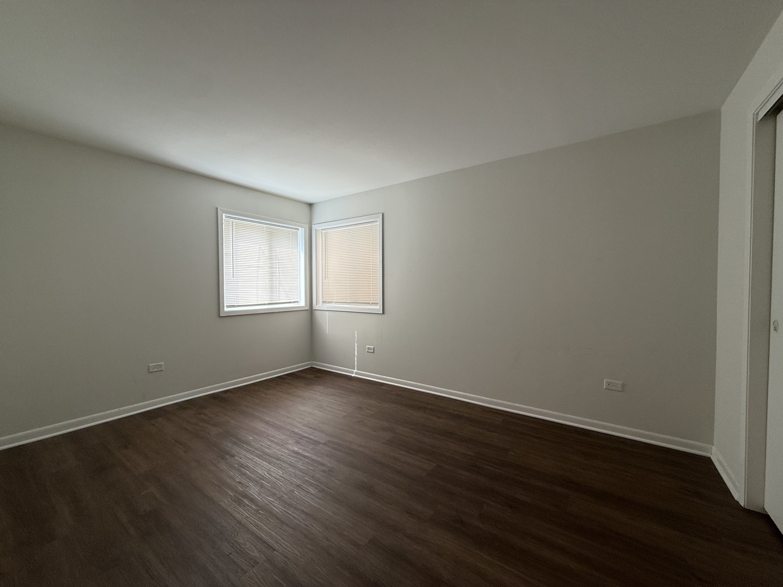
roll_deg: -0.5
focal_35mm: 14
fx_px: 317
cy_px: 294
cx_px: 392
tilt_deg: -1.3
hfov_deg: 102.1
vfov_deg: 85.7
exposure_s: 1/120
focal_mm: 2.22
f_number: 2.2
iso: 100
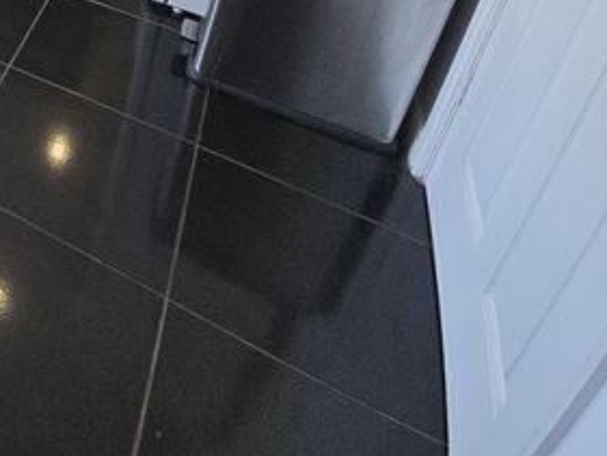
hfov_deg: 32.0
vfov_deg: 28.5
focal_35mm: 37
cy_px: -190
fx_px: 649
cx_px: -246
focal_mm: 2.2
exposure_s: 1/60
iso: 100
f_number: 2.2
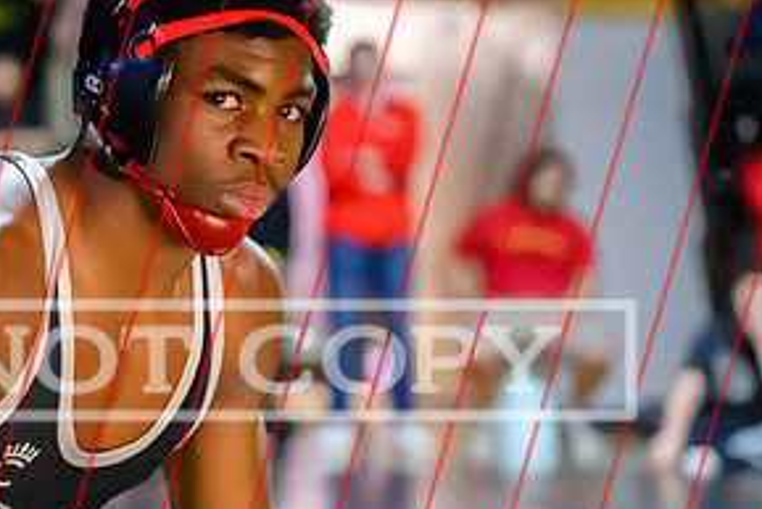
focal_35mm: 174
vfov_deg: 7.9
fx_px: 3685
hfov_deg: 11.8
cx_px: 156
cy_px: 265
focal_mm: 70
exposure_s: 1/500
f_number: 2.8
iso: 25600
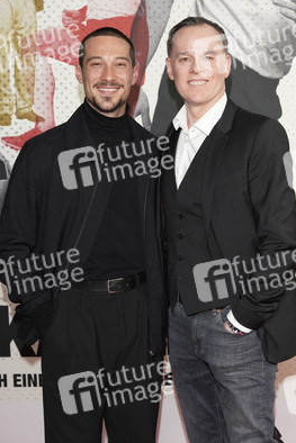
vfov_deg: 28.4
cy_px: 219
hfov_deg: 19.2
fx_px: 875
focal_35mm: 71
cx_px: 149
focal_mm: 70
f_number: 7.1
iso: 2000
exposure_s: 1/250
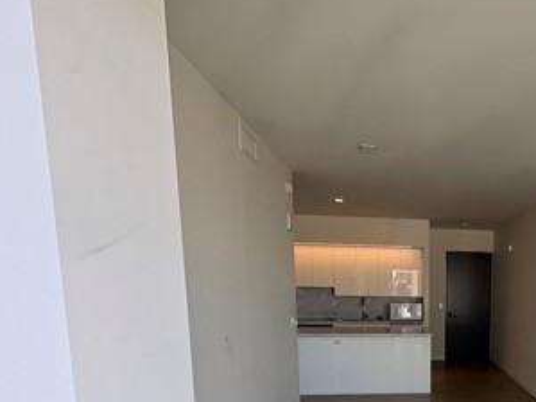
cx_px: 471
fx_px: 464
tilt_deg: -7.7
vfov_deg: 42.9
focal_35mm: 30
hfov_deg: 53.3
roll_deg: -1.5
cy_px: 361
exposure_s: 1/99
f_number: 2.2
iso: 80
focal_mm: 2.22
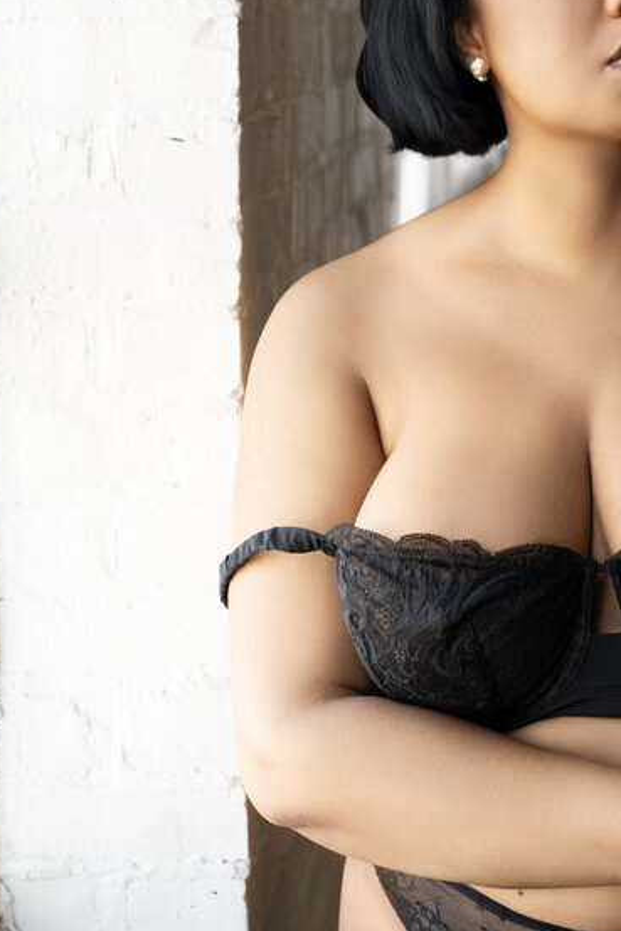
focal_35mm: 102
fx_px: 2649
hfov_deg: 13.2
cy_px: 434
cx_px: 594
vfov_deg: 19.9
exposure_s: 1/160
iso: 400
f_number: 3.2
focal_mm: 47.2
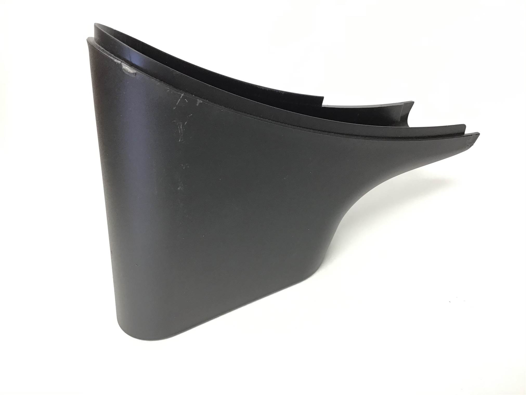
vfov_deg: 45.4
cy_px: 198
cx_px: 263
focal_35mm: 31
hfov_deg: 58.4
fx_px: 471
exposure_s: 1/30
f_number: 2.4
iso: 64
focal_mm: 3.3
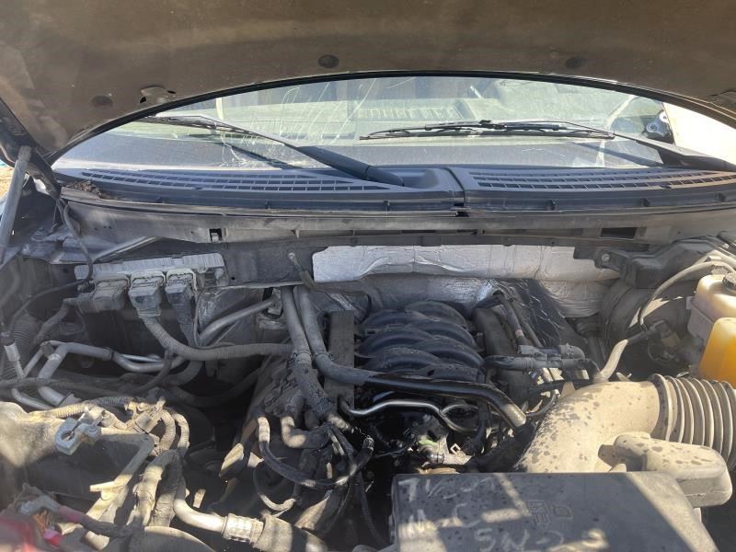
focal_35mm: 25
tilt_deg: -27.6
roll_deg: -1.6
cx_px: 368
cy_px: 276
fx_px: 532
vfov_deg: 54.9
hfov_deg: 69.4
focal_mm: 5.1
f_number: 1.6
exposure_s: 1/300
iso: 32
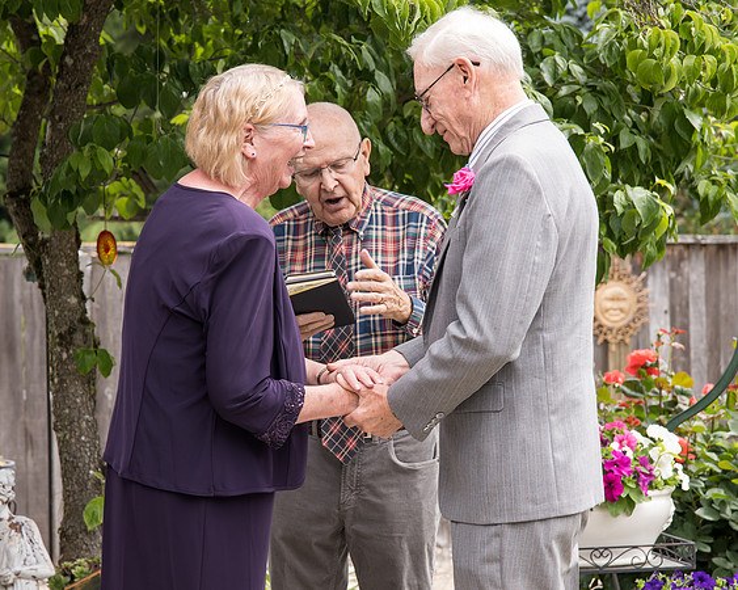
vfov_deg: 15.6
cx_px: 369
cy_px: 367
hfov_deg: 19.5
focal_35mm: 98
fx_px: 2144
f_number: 5
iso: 400
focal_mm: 70
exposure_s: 1/500
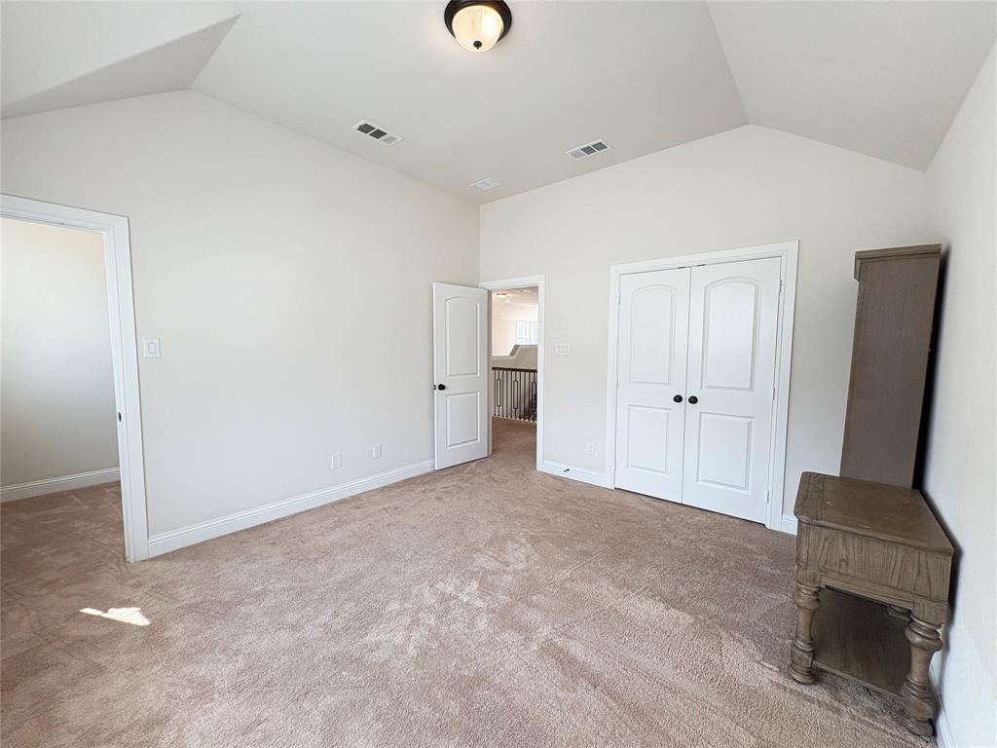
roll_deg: +0.2
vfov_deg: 85.7
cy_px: 374
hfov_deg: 102.1
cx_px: 498
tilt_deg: -4.3
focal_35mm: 14
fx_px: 403
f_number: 2.2
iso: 160
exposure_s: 1/120
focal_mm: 2.22
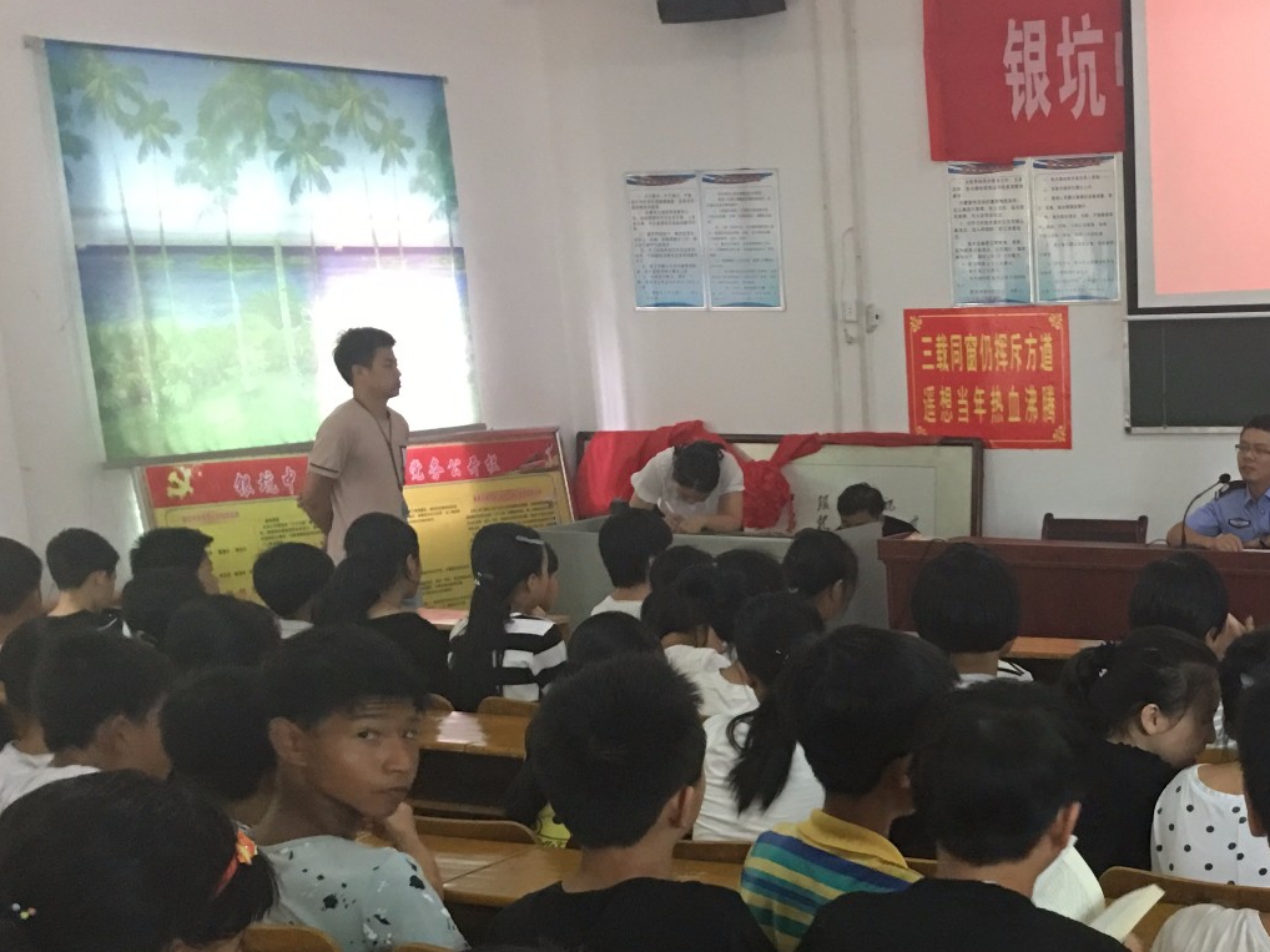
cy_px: 825
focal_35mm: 57
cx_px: 1143
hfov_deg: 32.1
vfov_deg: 25.0
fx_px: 2091
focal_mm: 4.15
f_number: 2.2
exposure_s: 1/17
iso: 125
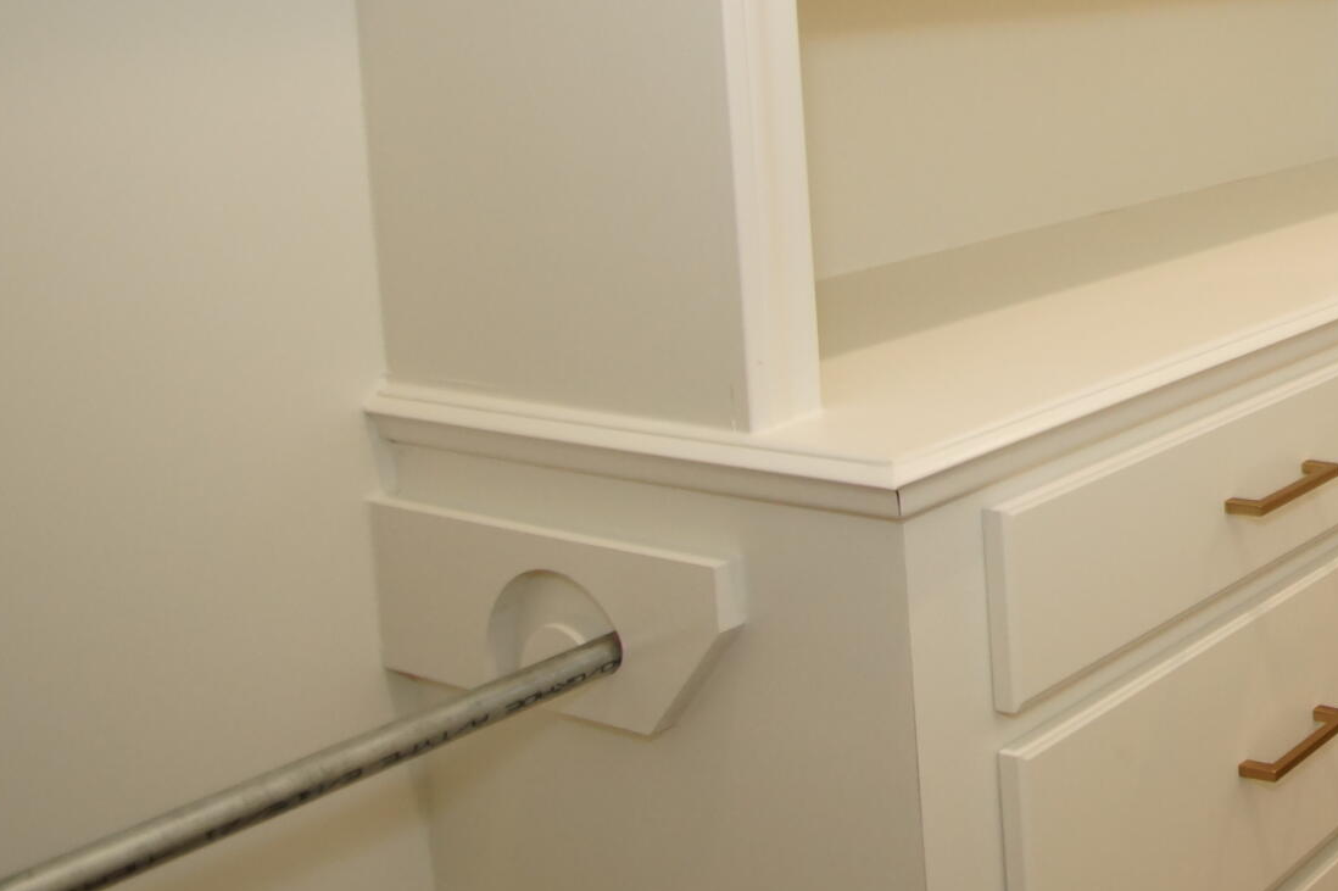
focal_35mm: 41
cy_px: 55
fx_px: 1523
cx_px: 1758
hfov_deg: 33.7
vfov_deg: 30.8
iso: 400
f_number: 3.5
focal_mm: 10
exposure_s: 1/60
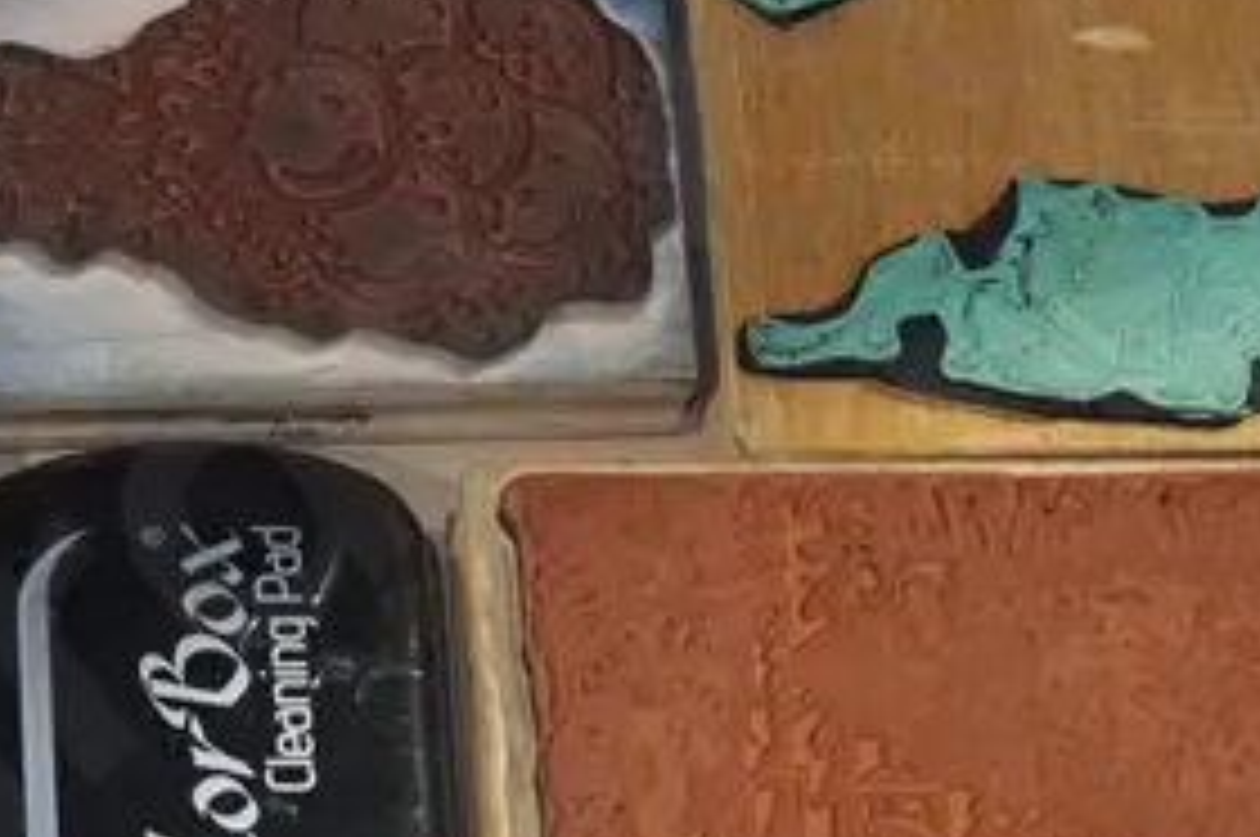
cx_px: -274
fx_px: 6922
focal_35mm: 198
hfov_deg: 10.2
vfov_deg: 6.9
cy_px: 904
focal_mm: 26
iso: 2000
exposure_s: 1/60
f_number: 5.6
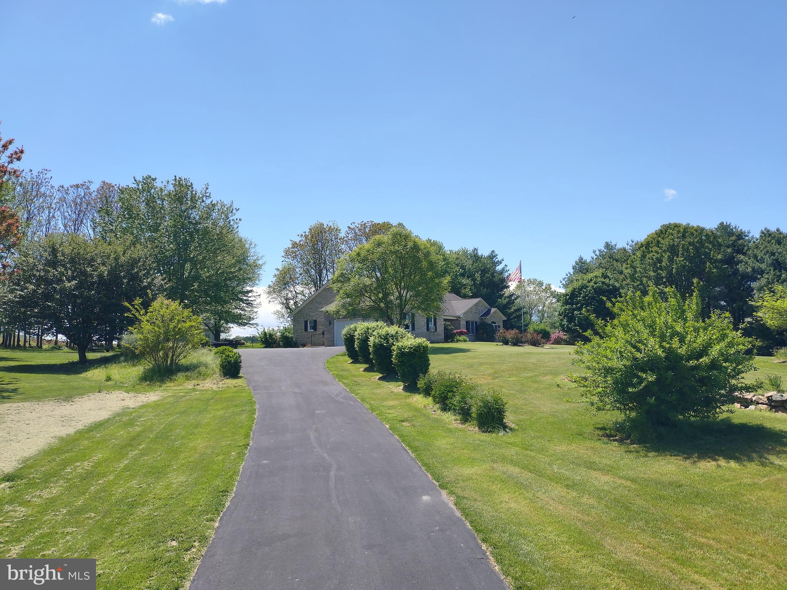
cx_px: 394
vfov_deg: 54.9
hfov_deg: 69.4
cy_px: 295
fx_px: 568
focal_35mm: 25
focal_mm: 4.7
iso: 50
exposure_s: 1/594
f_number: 1.79
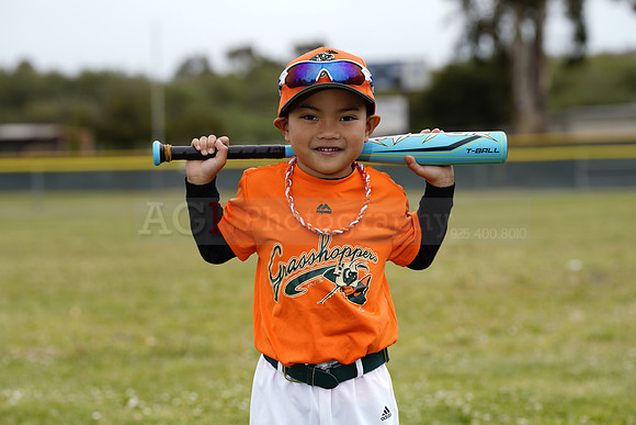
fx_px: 2544
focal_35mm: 144
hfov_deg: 14.2
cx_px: 318
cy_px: 212
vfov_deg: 9.5
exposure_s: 1/250
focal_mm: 144
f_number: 5.6
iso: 50
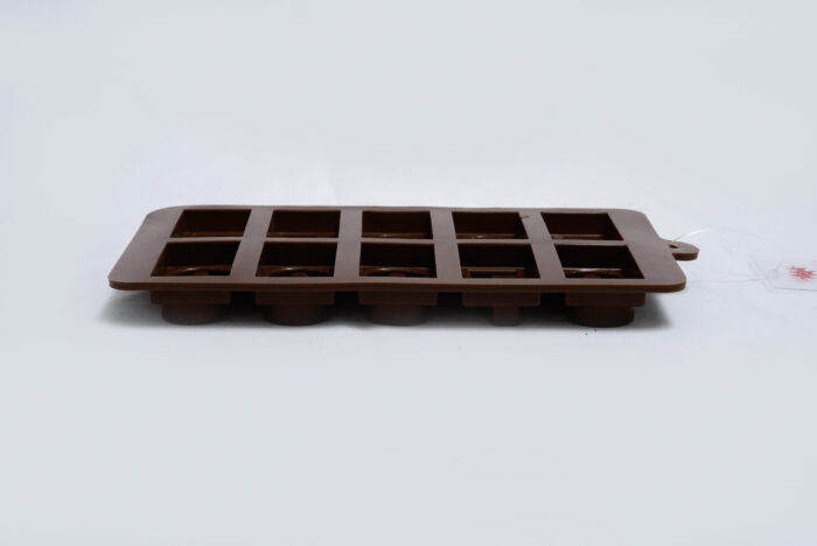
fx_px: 1590
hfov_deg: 28.8
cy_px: 273
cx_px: 408
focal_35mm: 70
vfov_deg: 19.5
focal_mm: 70
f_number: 16
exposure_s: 1/160
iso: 6400
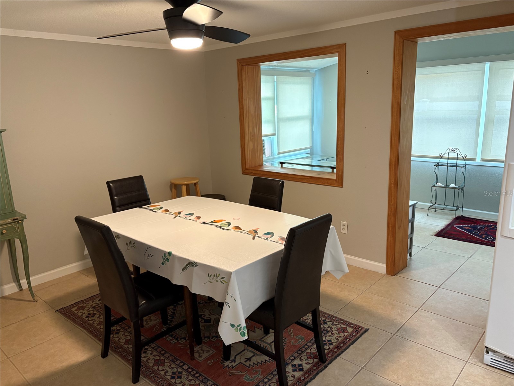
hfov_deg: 67.3
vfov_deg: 53.1
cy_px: 193
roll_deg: +2.2
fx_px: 386
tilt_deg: -11.1
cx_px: 257
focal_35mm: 26
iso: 320
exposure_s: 1/60
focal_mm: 5.96
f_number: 1.6
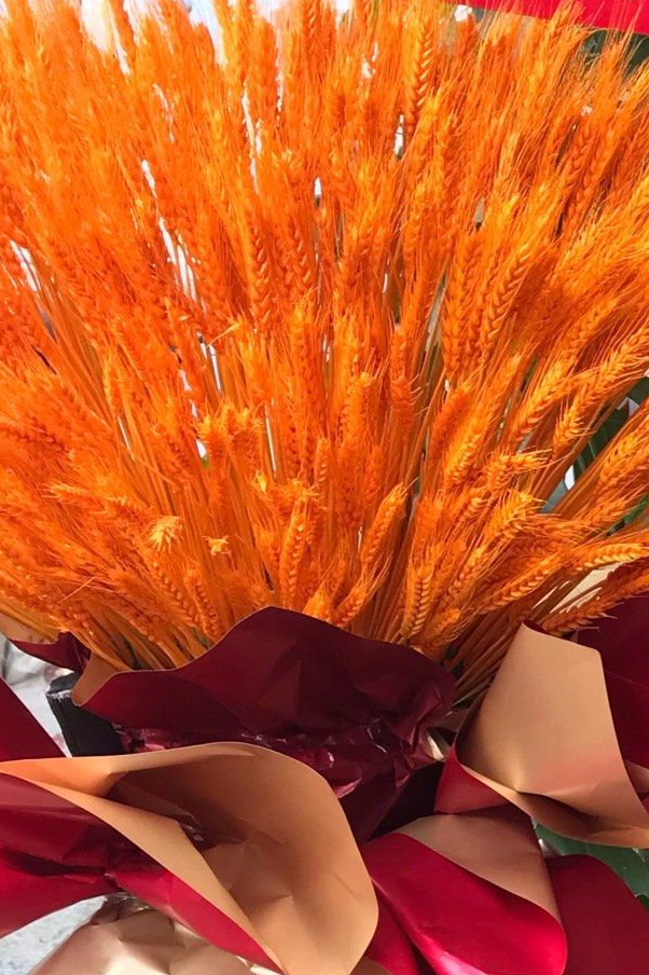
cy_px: 697
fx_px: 2381
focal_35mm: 88
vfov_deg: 23.0
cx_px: 830
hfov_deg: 14.9
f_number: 1.8
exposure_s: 1/50
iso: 25
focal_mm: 3.99
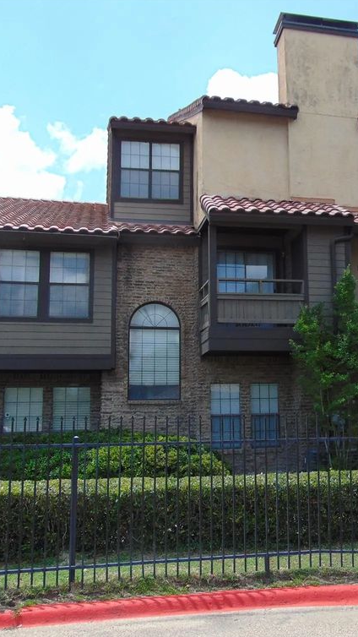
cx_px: 266
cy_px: 320
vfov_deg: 54.0
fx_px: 625
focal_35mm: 37
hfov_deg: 31.4
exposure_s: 1/800
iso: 80
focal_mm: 4.5
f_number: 3
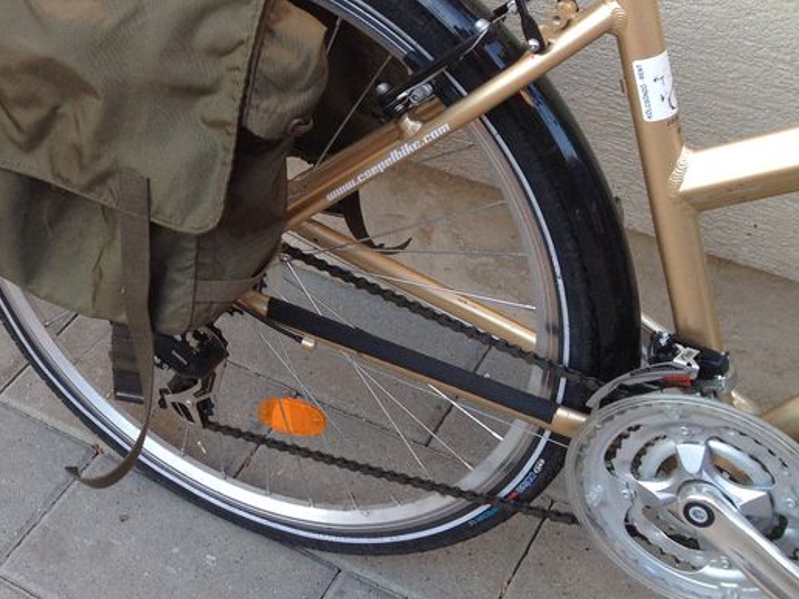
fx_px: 1569
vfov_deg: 21.3
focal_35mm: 68
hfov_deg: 27.4
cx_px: 53
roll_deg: +3.8
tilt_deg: -33.5
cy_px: 109
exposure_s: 1/120
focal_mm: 4.28
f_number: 2.4
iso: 64
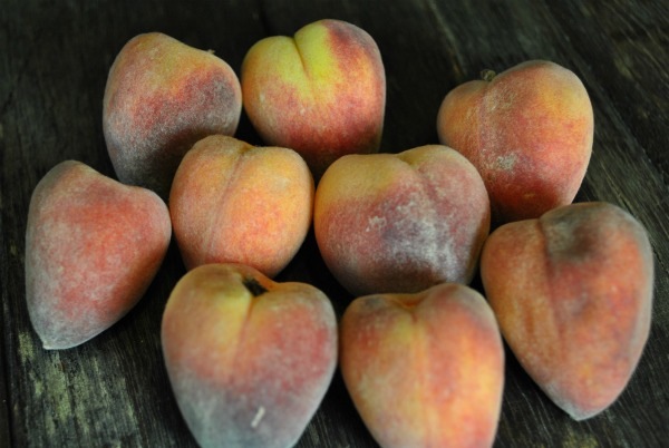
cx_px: 334
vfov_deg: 28.2
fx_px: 893
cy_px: 224
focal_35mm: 48
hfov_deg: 41.1
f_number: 4.8
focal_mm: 32
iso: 400
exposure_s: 1/50
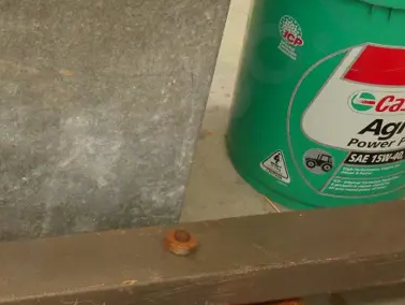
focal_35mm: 130
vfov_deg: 11.3
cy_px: 275
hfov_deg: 14.8
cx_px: -24
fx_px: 1522
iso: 3200
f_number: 5
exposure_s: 1/100
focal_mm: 24
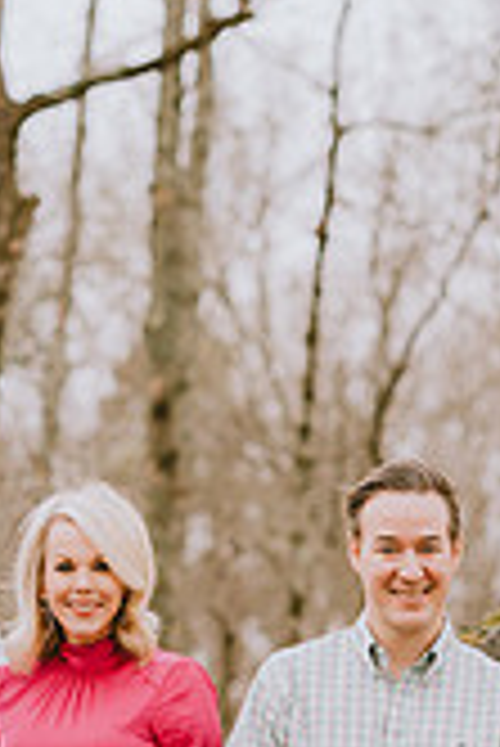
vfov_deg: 8.9
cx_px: 9
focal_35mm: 230
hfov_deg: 6.0
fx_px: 4781
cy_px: 698
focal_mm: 85
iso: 400
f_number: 2.5
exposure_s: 1/400
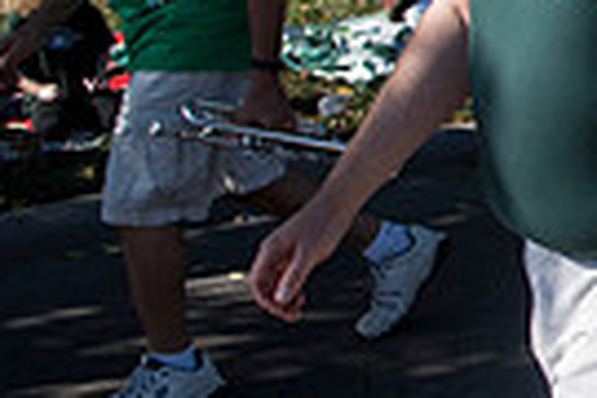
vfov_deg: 12.8
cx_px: 1137
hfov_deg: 16.1
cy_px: -122
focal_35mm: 103
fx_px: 1708
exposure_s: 1/1600
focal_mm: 24
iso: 250
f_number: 4.5
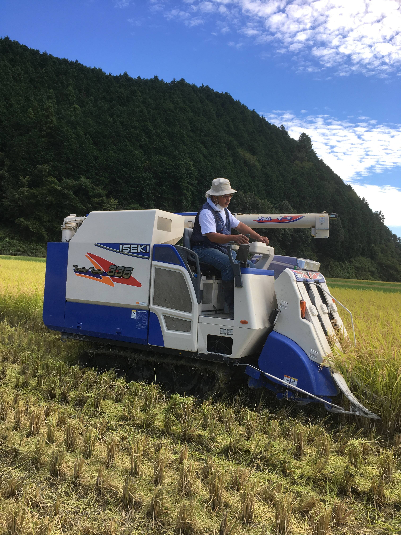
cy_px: 268
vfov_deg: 61.7
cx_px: 200
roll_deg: -5.5
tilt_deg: -0.6
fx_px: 448
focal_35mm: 29
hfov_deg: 48.2
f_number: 2.2
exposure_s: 1/674
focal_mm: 4.15
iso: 25
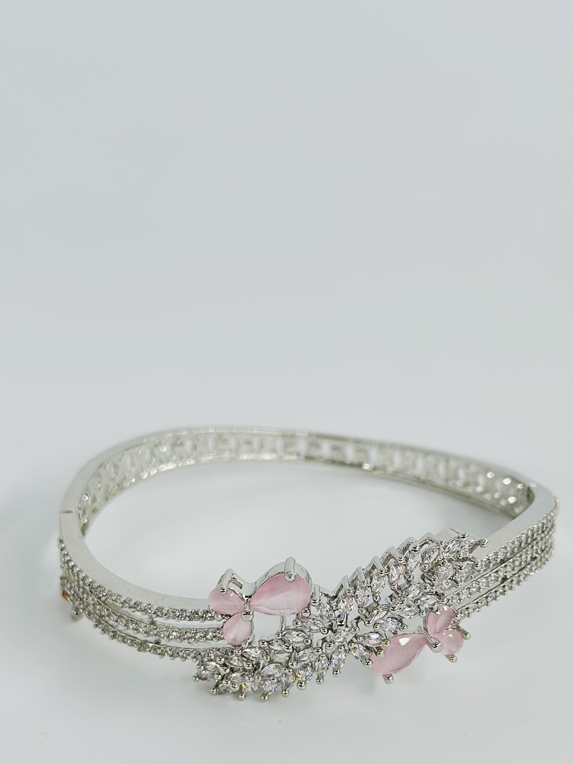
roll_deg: -1.0
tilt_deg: -28.3
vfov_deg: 26.6
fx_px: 1612
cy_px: 497
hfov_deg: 20.2
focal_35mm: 73
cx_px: 318
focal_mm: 6.86
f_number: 1.78
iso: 80
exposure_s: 1/1475
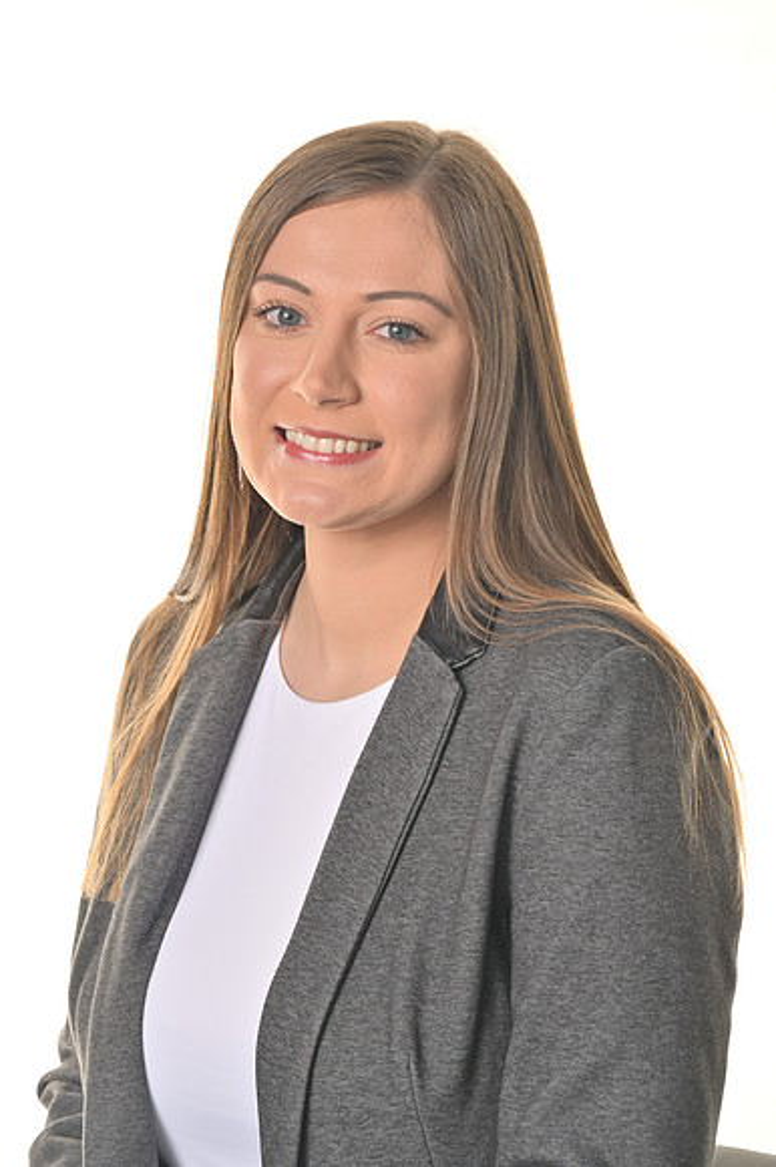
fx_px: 4694
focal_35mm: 145
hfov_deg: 9.5
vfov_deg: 14.2
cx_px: 388
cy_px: 584
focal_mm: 145
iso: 200
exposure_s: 1/160
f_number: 9
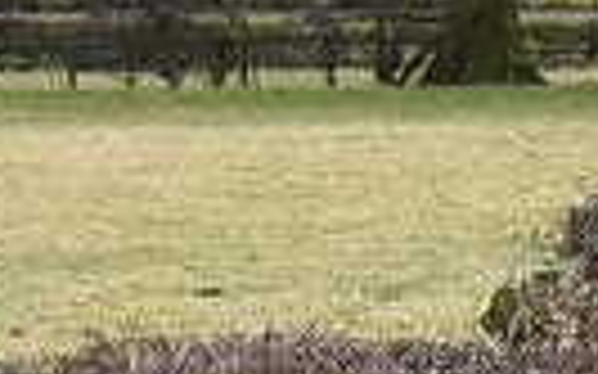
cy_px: 167
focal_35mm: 666
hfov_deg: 3.1
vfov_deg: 2.0
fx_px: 10850
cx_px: 1129
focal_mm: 150
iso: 1000
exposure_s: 1/1250
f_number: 5.6
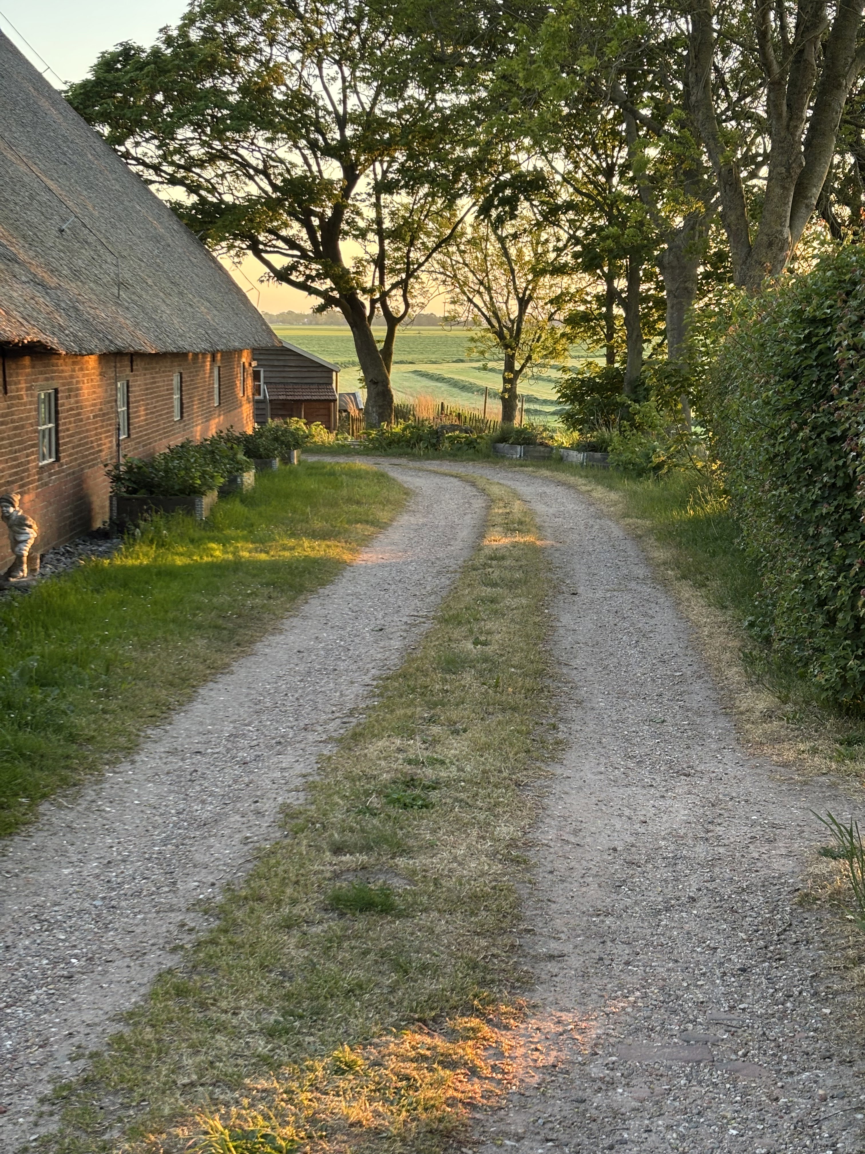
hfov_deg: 28.0
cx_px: 432
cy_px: 577
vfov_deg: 36.8
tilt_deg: -8.6
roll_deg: -0.6
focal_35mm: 52
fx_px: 1733
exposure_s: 1/121
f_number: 1.6
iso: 50
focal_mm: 5.96
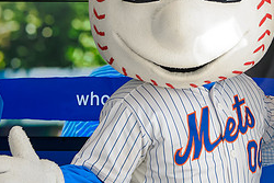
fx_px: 777
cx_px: 226
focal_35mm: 102
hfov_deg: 19.8
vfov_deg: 13.3
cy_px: 13
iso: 1000
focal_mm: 44
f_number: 5
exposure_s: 1/250
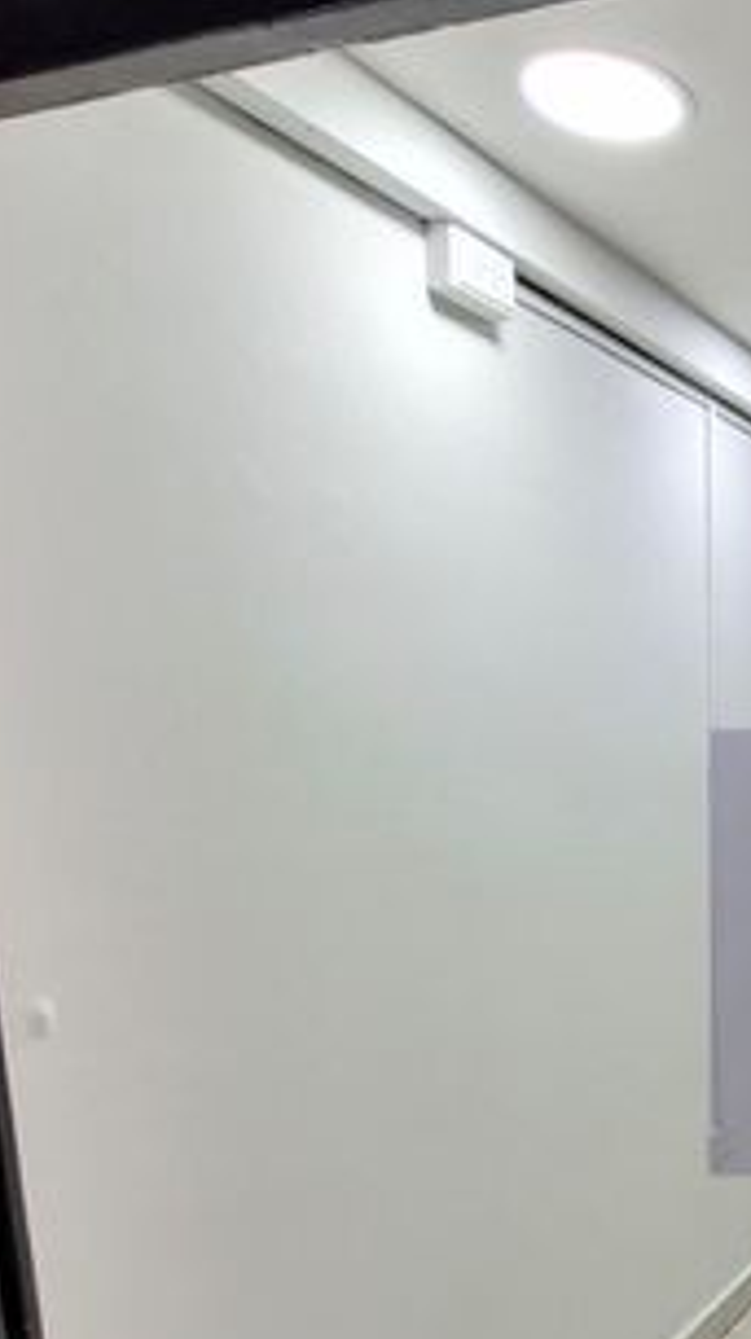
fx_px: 1100
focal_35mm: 31
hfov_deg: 31.0
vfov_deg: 60.3
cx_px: 929
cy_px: 953
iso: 125
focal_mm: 1.74
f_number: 2.2
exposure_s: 1/40
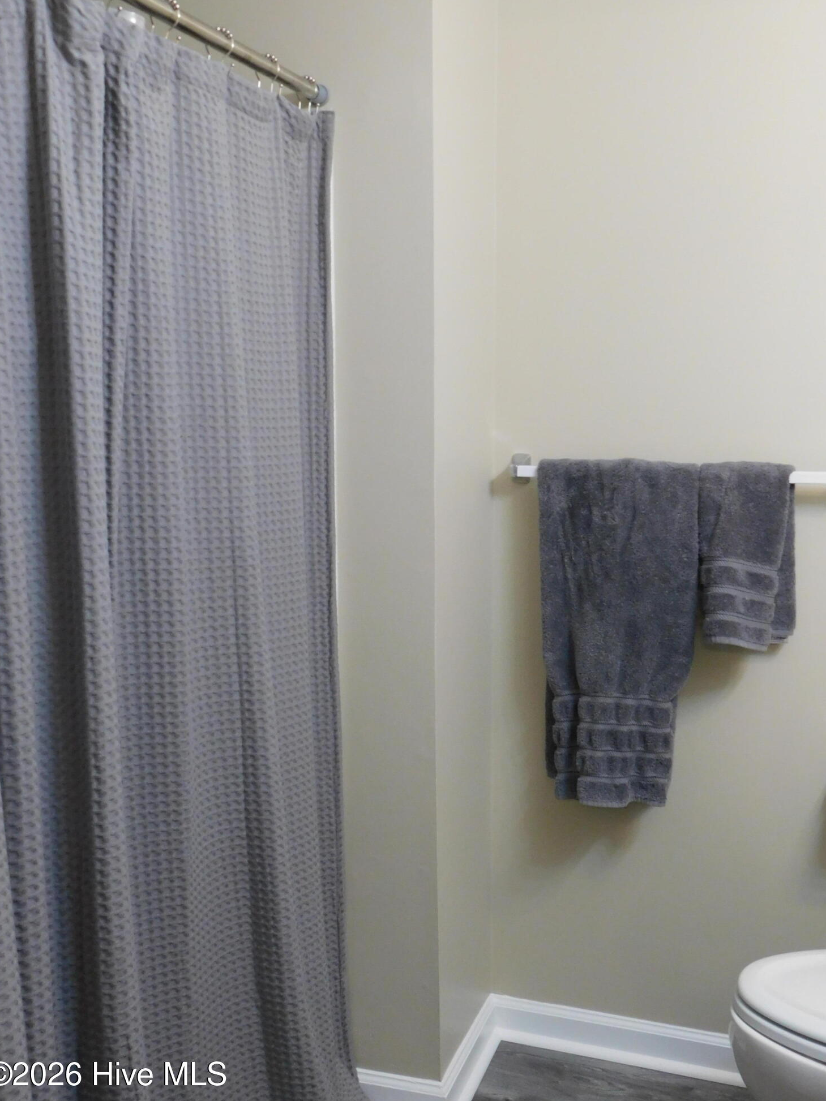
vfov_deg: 50.1
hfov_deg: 38.7
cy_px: 560
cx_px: 410
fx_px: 1177
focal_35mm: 37
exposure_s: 1/25
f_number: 3.5
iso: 400
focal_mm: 6.3
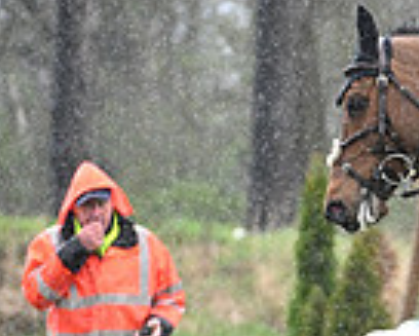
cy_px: 270
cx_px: 829
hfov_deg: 2.4
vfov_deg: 1.9
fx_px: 9940
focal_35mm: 801
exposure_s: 1/1250
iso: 3200
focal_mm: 200
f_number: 4.5
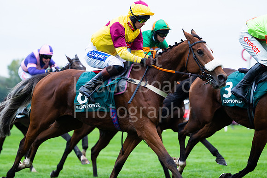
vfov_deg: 9.5
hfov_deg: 14.2
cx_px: 134
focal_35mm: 145
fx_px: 1075
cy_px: 89
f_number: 4
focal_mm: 145
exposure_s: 1/1000
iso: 800
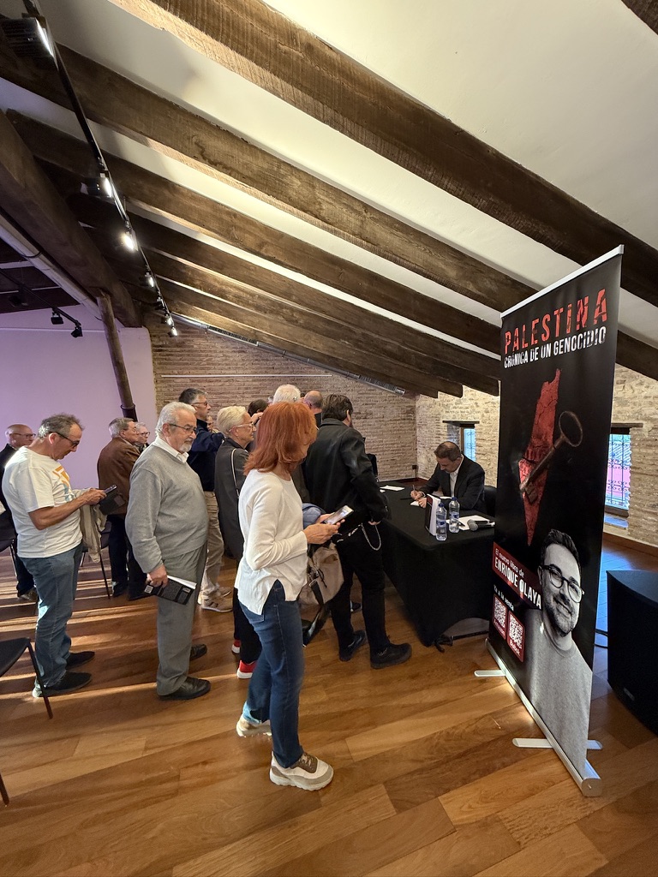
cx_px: 329
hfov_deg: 85.7
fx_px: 355
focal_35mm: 14
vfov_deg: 102.1
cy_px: 438
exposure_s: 1/50
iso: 400
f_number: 2.2
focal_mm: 2.22
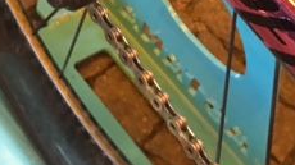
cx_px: 173
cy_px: -130
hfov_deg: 24.2
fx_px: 688
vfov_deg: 12.5
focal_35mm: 88
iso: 200
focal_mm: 4.15
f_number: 2.2
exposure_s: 1/25
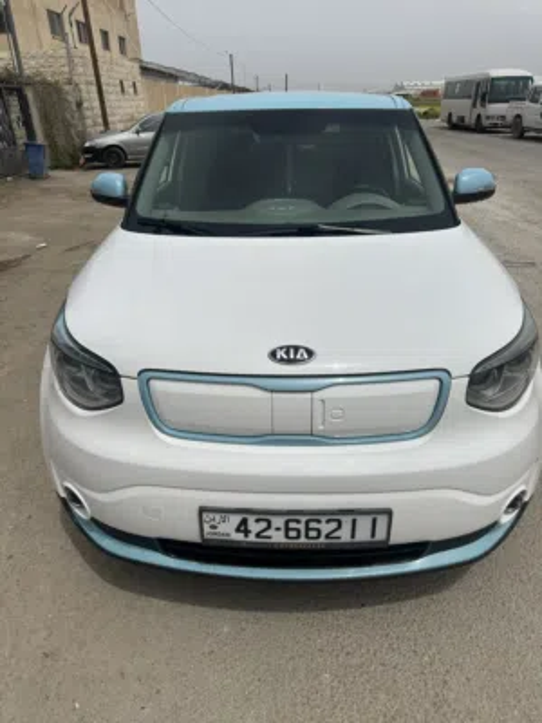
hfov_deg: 56.8
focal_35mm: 24
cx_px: 271
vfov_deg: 71.6
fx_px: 501
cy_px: 362
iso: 100
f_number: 1.78
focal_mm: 6.86
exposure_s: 1/18519
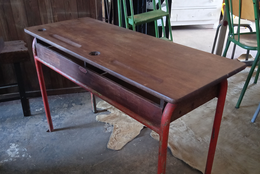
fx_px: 267
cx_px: 128
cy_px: 111
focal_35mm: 37
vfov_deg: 35.7
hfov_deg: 51.9
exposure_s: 1/20
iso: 1305
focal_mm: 3.46
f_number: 2.2
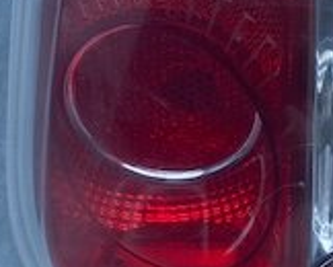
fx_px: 987
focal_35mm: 100
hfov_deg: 18.9
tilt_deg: -48.8
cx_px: 282
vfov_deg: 15.4
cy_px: 119
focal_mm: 4.25
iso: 32
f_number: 1.8
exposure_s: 1/934
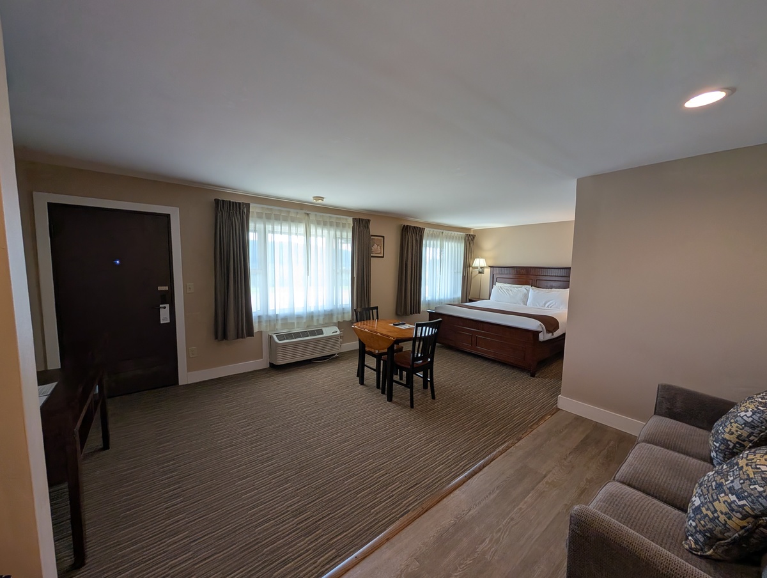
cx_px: 384
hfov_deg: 110.4
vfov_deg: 94.7
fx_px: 266
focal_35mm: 12
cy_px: 289
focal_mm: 2.02
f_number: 1.7
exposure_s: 1/116
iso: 57
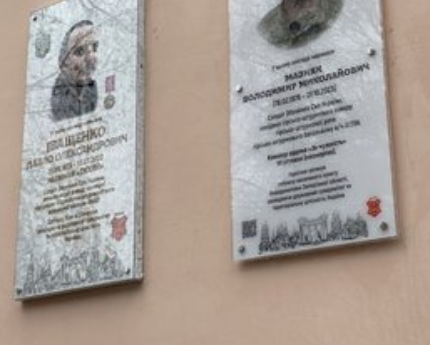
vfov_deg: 19.4
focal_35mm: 79
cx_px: 223
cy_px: 111
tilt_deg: +21.6
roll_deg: -0.5
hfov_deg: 24.1
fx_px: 1006
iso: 100
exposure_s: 1/121
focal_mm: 6
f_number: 2
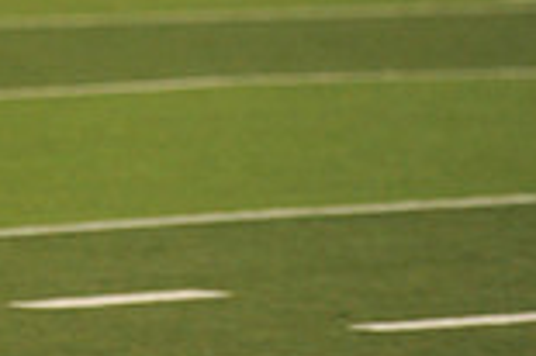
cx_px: -415
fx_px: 11095
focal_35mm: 746
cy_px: -69
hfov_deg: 2.8
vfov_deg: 1.8
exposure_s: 1/320
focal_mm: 200
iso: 4000
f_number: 5
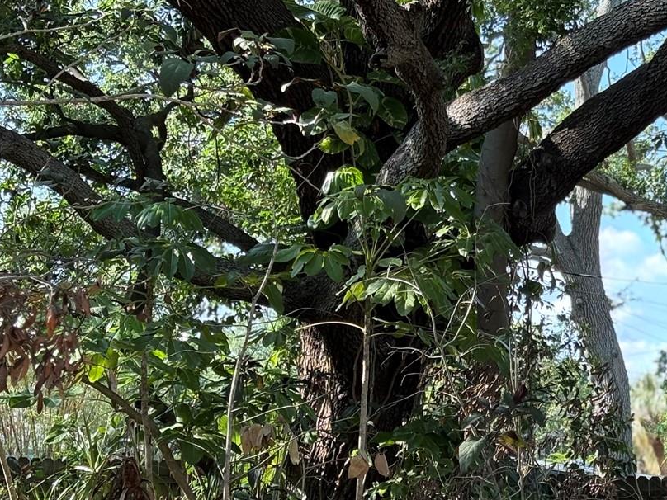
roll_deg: -2.0
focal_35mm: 103
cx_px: 604
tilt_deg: +4.4
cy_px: 388
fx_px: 1985
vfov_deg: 14.3
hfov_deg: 18.7
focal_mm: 5.96
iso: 32
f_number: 1.6
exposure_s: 1/221
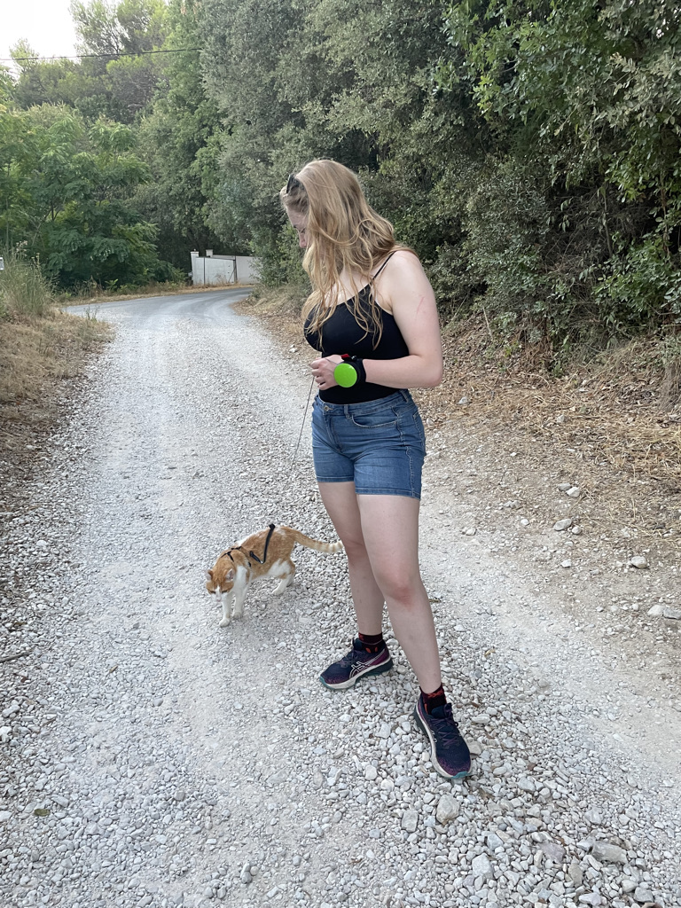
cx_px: 340
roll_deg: -0.9
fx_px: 682
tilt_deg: -18.0
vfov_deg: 67.3
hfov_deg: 53.1
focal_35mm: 26
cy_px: 454
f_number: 1.6
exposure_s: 1/69
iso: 125
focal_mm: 4.2
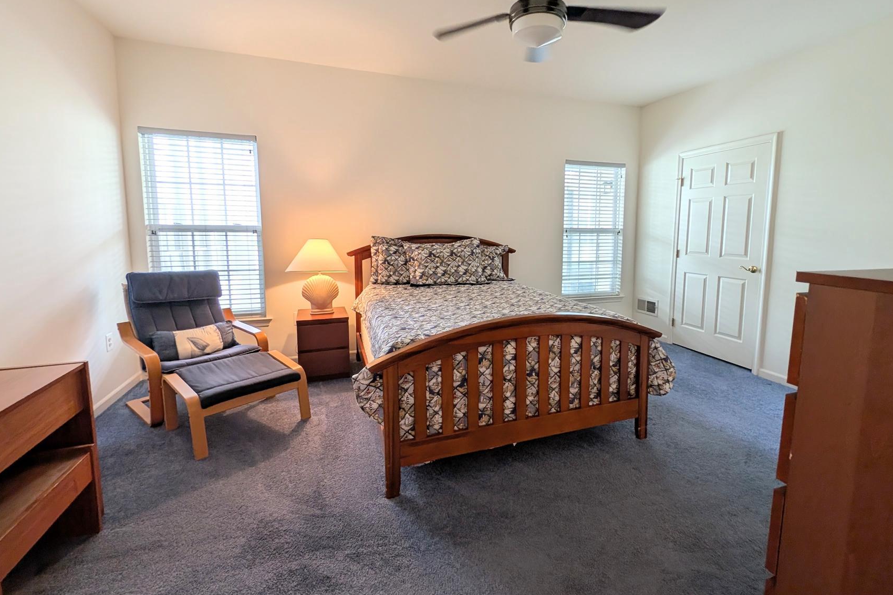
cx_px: 483
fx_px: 372
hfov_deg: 100.2
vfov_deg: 77.2
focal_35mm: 15
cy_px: 273
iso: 63
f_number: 1.95
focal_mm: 2.23
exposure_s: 1/30
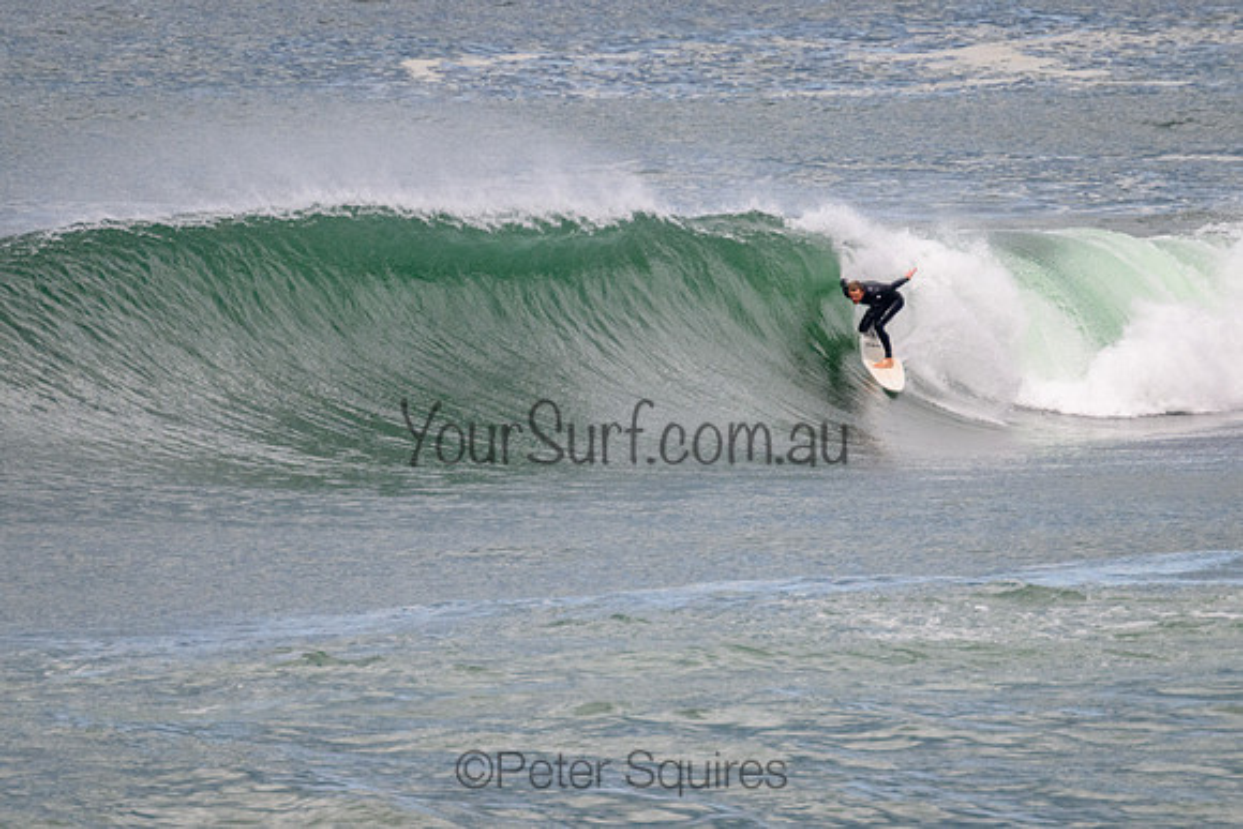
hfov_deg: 1.9
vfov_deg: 1.3
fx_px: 38011
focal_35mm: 1101
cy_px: 445
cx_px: 618
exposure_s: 1/2000
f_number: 11
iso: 1250
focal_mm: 800
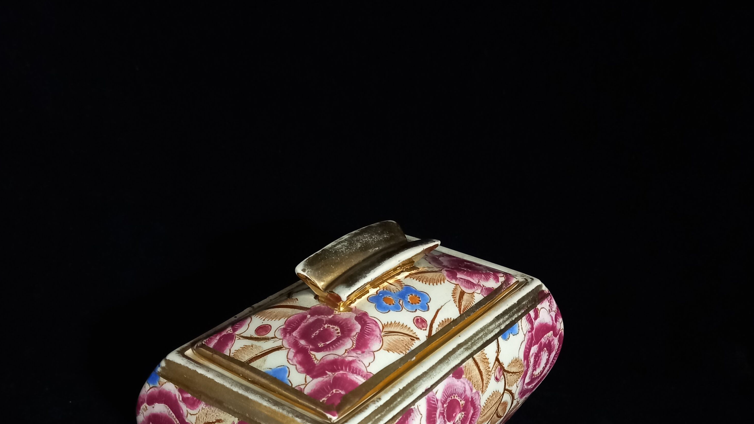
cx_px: 381
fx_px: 740
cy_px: 370
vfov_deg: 30.7
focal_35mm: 37
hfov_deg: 54.0
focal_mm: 4.6
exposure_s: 1/50
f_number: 2
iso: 400
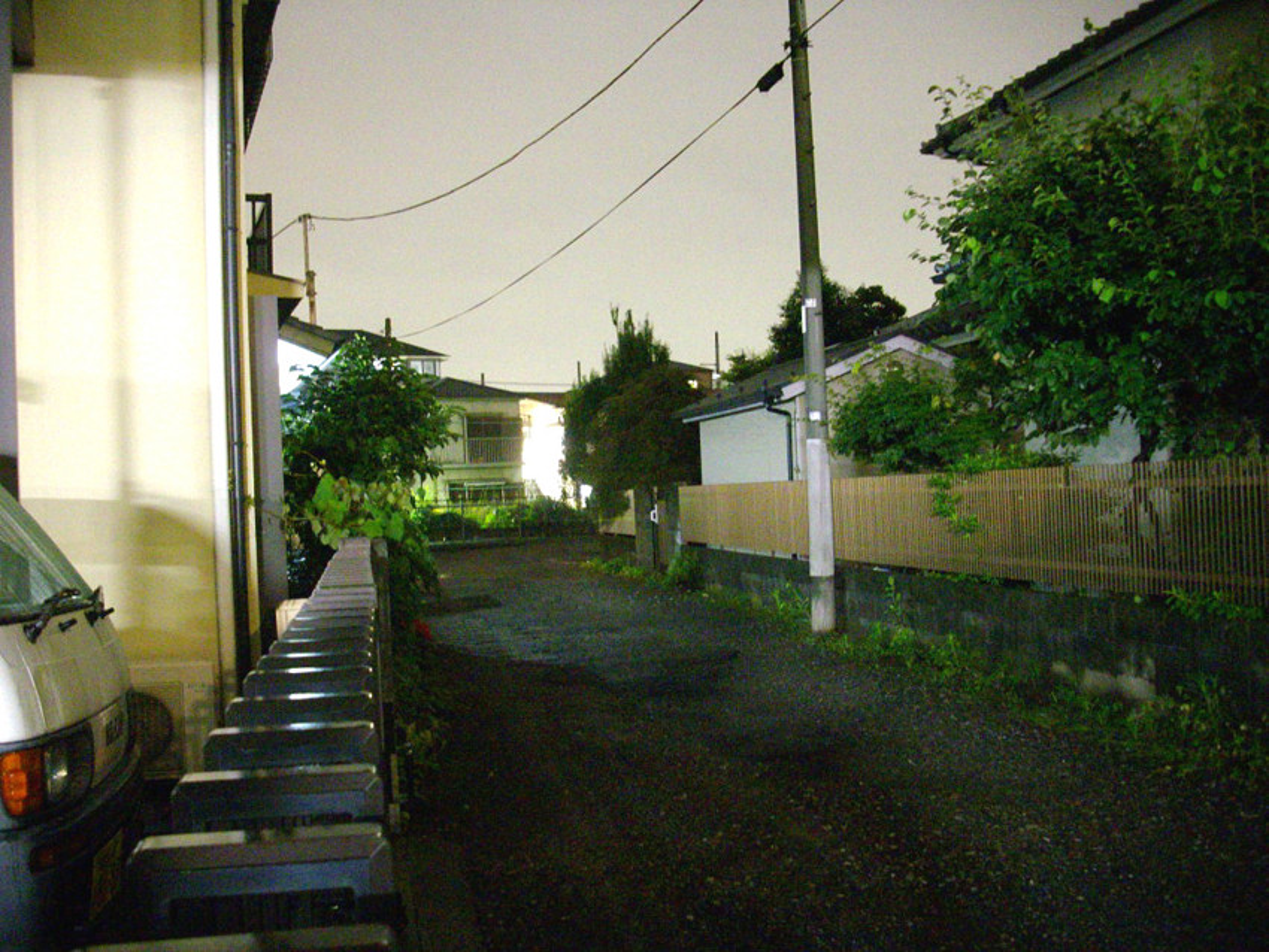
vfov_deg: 38.7
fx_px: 1357
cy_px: 476
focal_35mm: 37
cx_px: 634
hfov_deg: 50.1
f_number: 2.8
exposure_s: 4
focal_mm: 6.2
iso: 400
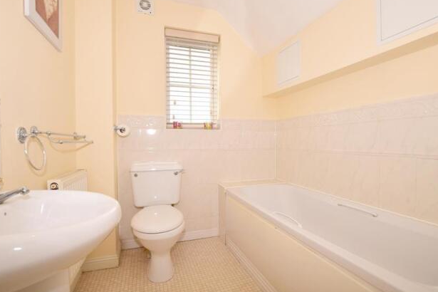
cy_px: 145
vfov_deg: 73.7
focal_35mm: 16
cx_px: 223
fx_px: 195
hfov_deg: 96.7
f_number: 9
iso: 200
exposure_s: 1/200
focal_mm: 10
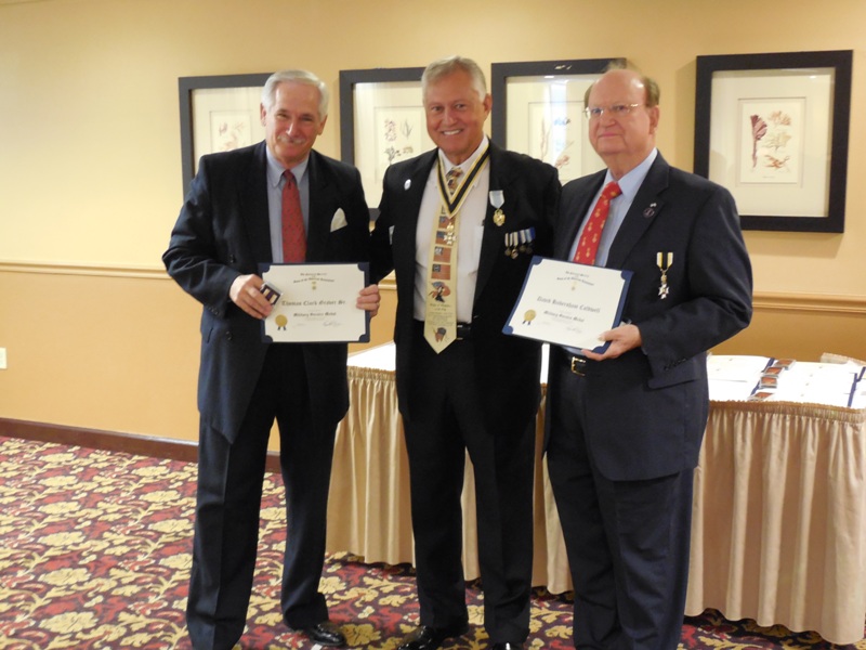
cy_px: 325
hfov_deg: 41.2
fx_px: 1151
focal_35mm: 46
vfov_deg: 31.5
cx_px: 433
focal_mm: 8.2
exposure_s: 1/8
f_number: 3.8
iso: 720
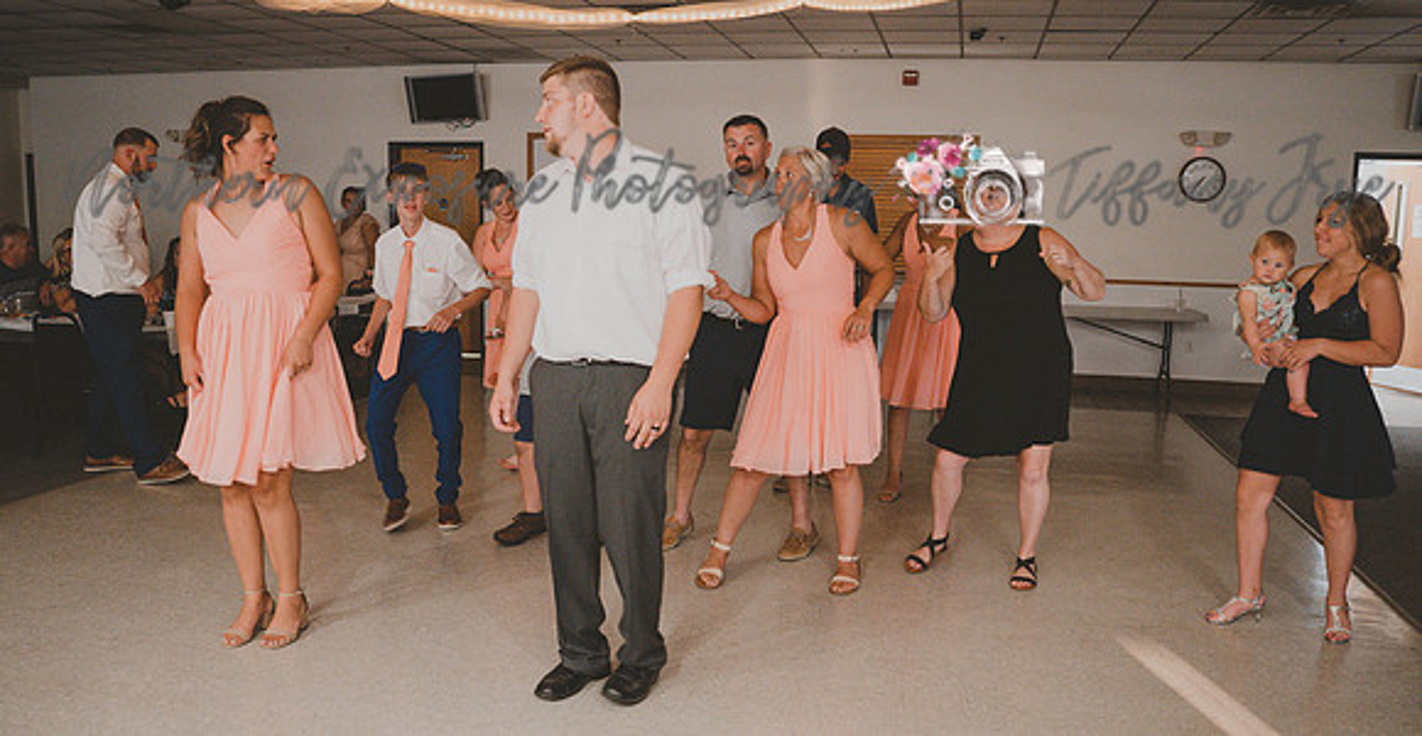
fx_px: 1164
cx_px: 708
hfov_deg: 62.9
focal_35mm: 31
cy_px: 403
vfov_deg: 35.1
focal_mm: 26
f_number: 2.8
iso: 3200
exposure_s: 1/125
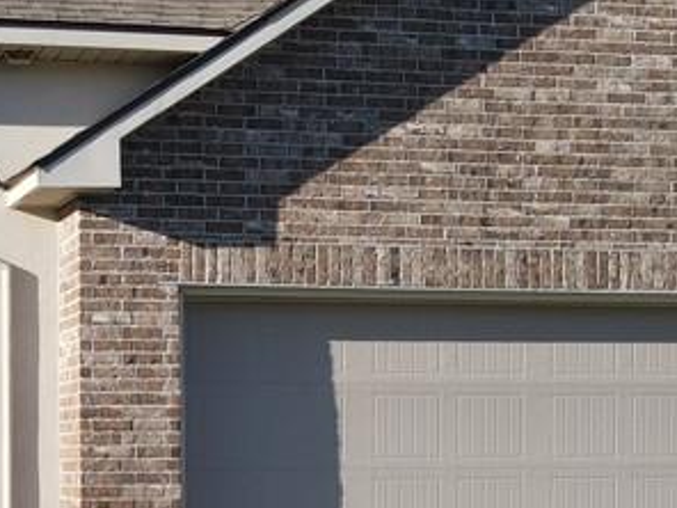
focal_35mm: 83
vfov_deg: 17.4
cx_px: 23
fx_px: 1623
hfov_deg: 22.8
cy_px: 508
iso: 100
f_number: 2.8
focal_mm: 4.5
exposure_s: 1/400
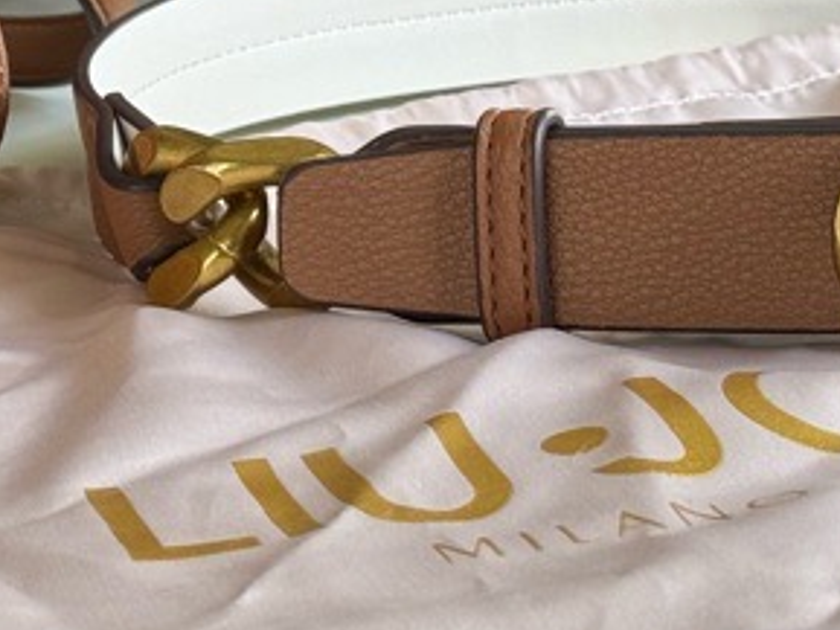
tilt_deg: -9.6
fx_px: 4030
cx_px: 6
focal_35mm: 166
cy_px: -154
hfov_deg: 11.8
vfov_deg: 8.8
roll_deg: +4.2
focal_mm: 6.76
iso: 100
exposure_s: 1/101
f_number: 1.78
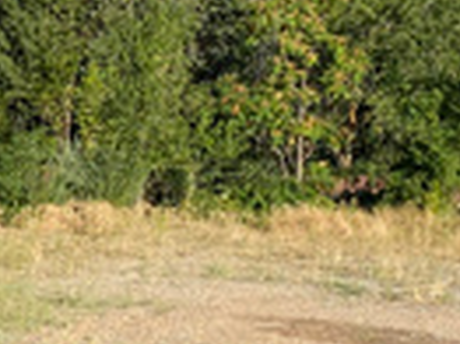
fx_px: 1686
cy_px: 116
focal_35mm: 127
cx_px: 49
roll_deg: -2.5
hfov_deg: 15.4
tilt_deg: -0.8
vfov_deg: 11.6
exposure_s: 1/1898
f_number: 1.8
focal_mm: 4.25
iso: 32
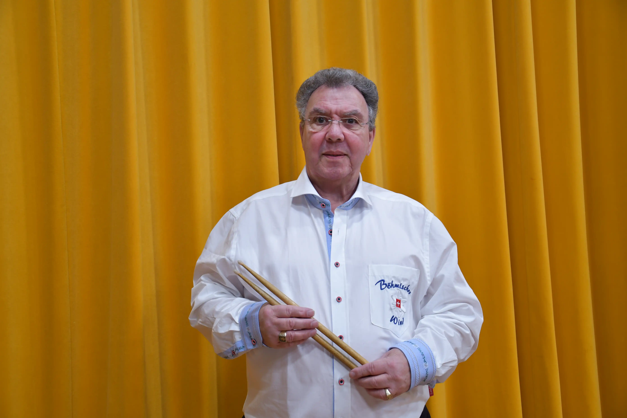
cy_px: 209
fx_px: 784
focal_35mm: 45
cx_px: 314
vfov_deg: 29.9
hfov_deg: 43.6
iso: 800
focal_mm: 30
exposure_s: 1/160
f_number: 4.2
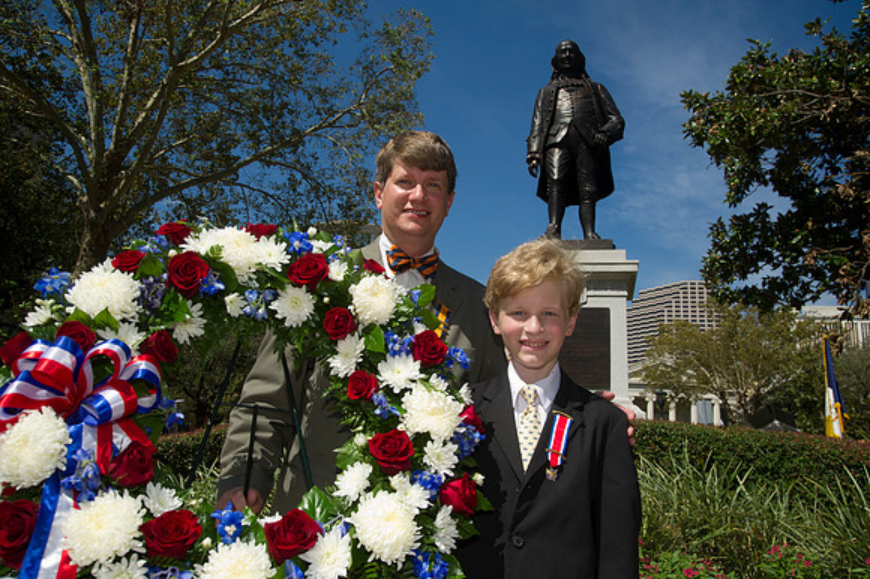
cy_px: 290
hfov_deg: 62.0
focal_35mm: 30
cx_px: 435
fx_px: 725
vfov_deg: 43.6
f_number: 9
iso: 200
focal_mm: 30
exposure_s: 1/320
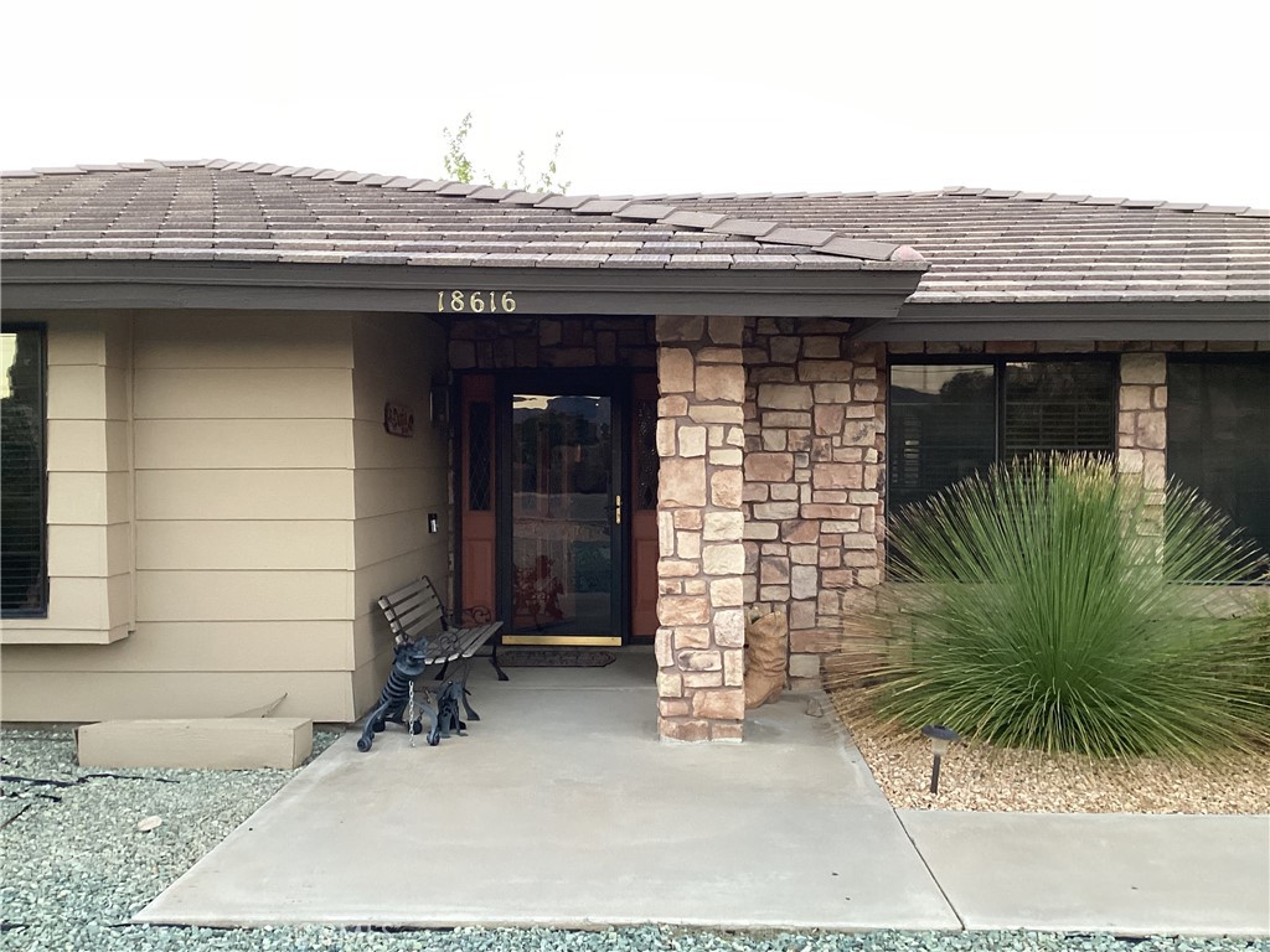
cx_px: 635
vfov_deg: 45.4
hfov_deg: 58.4
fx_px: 1137
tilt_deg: -0.3
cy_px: 476
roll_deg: -1.3
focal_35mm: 31
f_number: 2.4
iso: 160
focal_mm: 3.3
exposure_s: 1/60
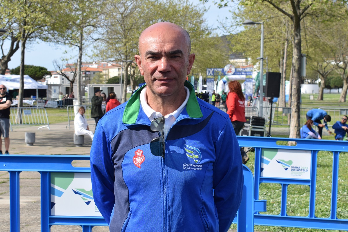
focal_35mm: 51
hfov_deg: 38.9
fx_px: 493
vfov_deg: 26.5
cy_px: 116
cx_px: 174
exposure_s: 1/320
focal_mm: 34
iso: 200
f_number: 9
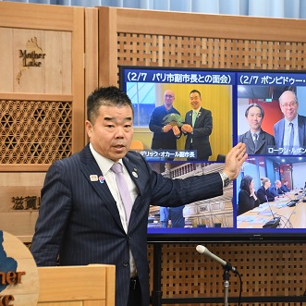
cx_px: 204
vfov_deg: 8.3
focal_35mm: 212
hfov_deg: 8.3
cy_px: 153
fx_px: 2120
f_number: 5.6
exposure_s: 1/160
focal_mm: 110
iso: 3200
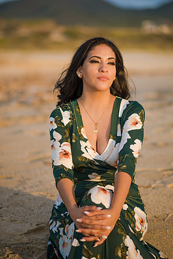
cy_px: 119
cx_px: 93
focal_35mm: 96
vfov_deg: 21.2
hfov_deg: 14.3
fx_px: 691
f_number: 1.8
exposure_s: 1/640
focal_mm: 85
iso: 64
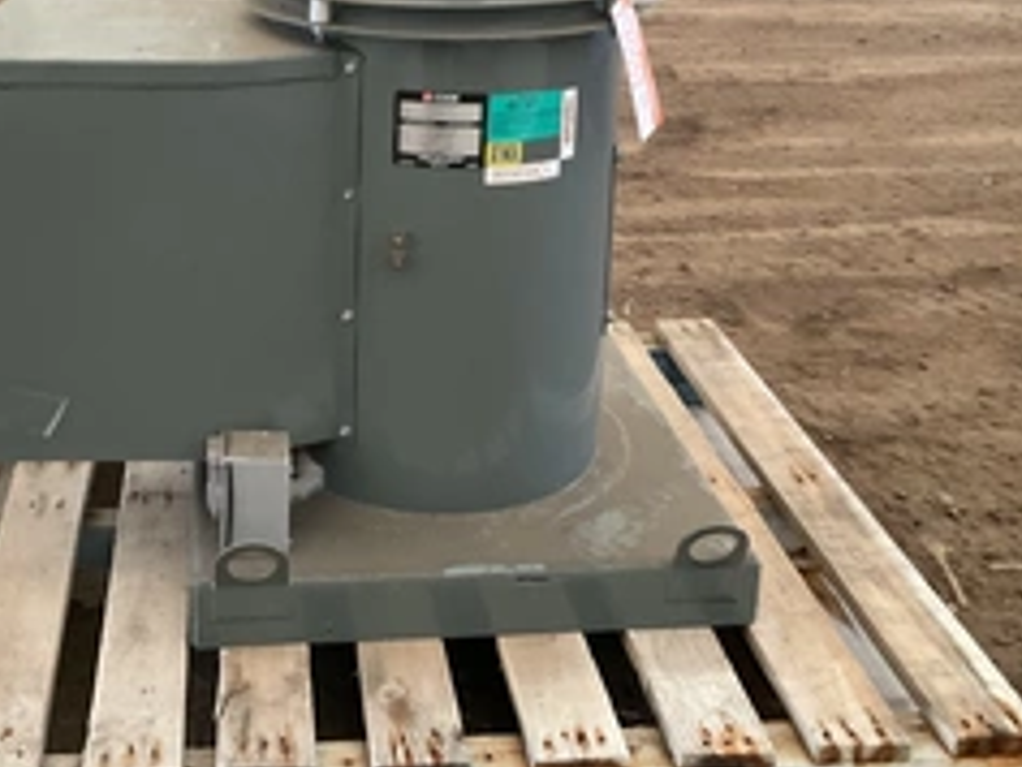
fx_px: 1447
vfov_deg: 29.1
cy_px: 159
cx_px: 336
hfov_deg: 38.4
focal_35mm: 49
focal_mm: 3
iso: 64
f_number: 1.8
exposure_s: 1/72
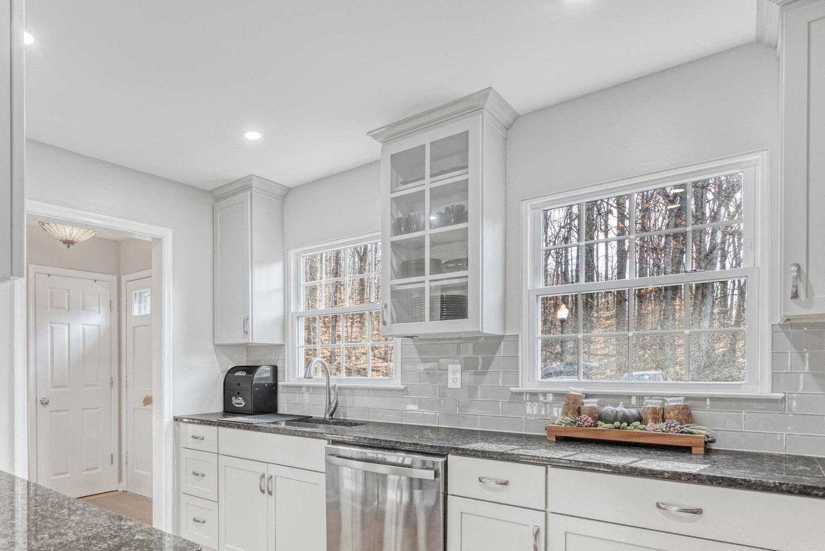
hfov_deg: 76.3
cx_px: 280
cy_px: 377
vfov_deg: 55.8
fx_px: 504
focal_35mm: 22
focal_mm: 16
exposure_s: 1/20
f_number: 8
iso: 1250
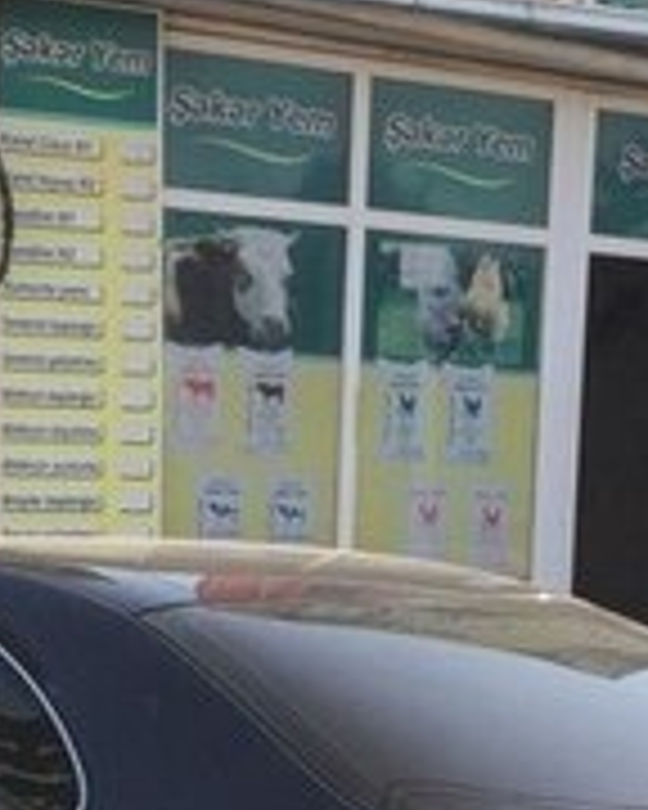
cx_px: 346
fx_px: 2493
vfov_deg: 17.8
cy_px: 884
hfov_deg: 14.8
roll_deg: -3.3
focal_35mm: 104
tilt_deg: -7.9
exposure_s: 1/1041
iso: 32
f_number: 2.2
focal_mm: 4.15
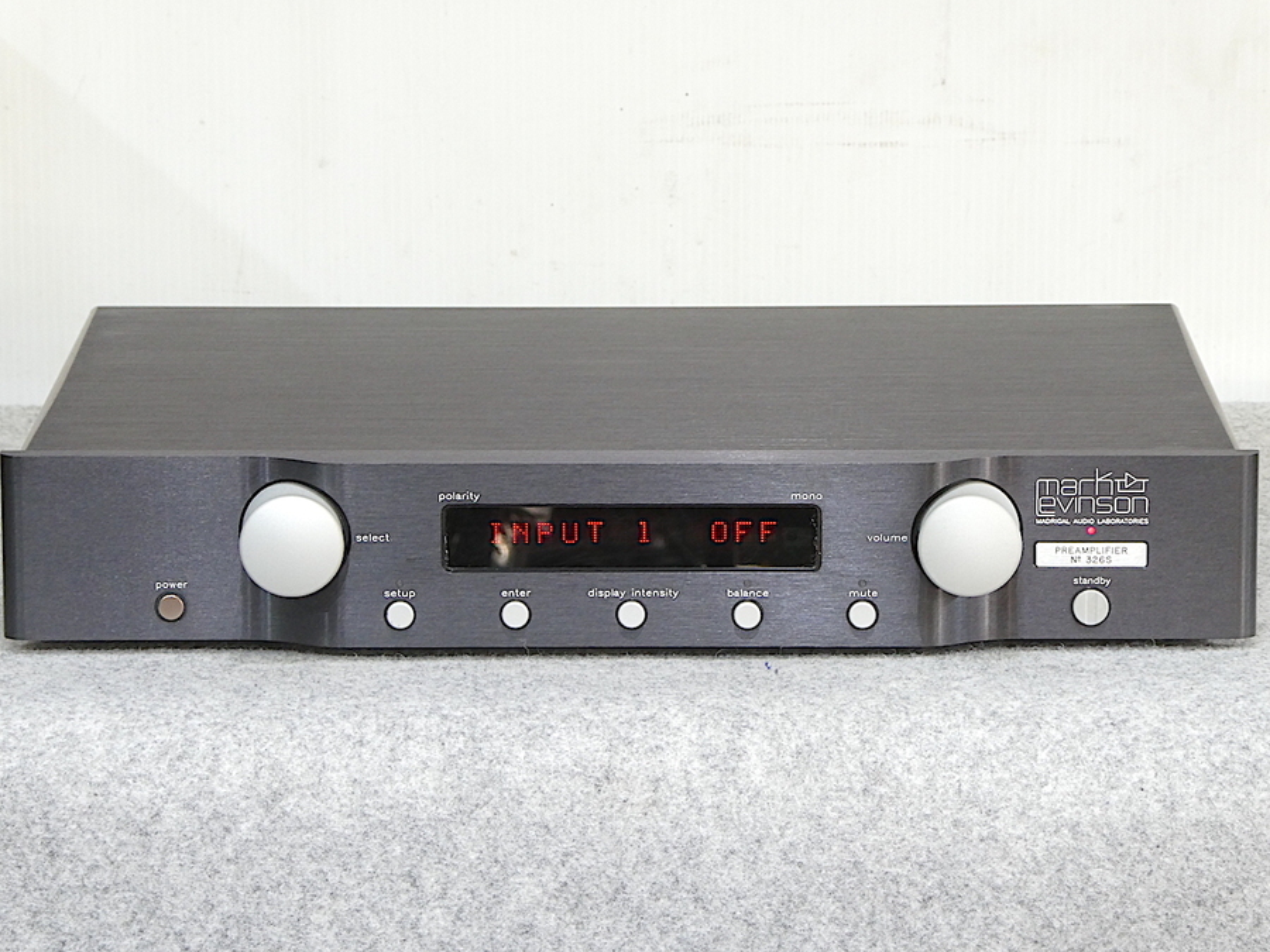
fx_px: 5907
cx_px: 621
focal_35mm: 161
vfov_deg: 9.2
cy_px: 501
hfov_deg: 12.3
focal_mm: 27.1
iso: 200
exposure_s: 1/8
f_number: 5.4
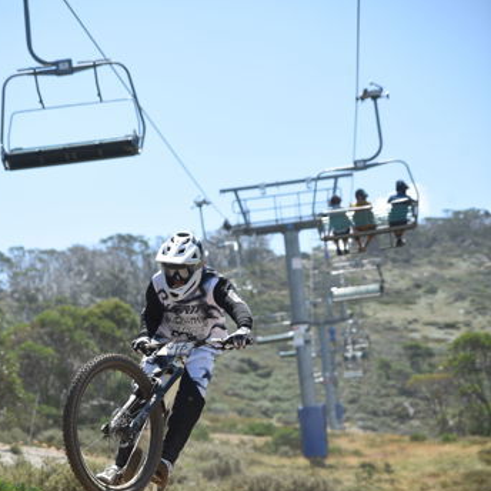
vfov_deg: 15.2
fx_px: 1829
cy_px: 409
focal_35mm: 114
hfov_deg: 15.3
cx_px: 178
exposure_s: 1/1000
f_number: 2.8
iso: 100
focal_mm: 70
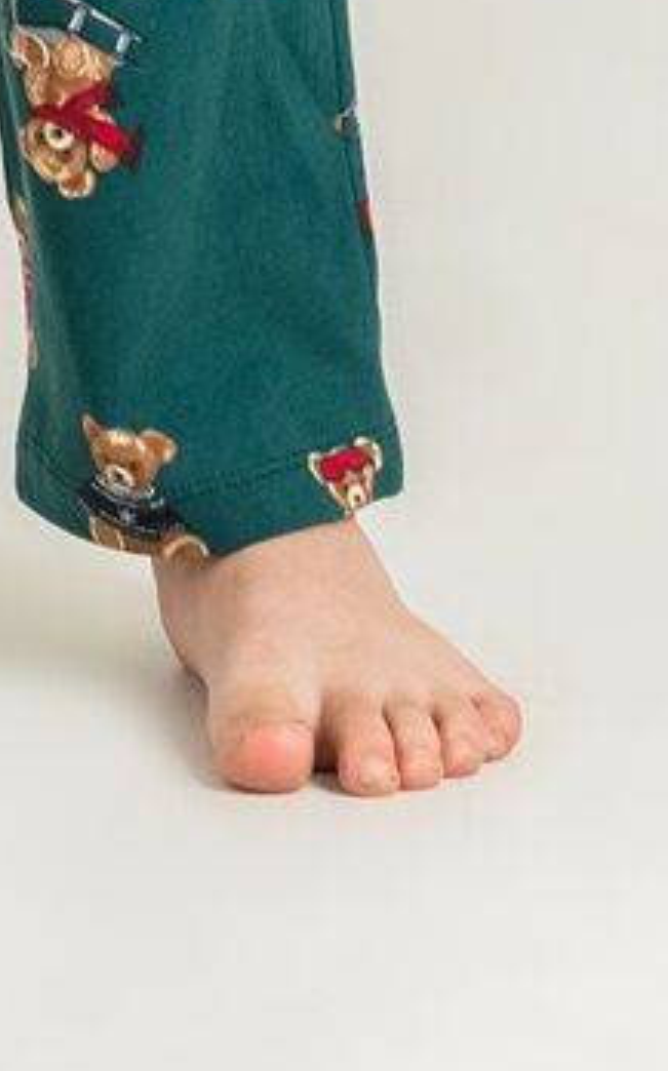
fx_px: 14005
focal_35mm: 480
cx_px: -379
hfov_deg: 2.7
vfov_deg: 4.3
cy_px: -1659
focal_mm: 60.8
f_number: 8
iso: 200
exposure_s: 1/160
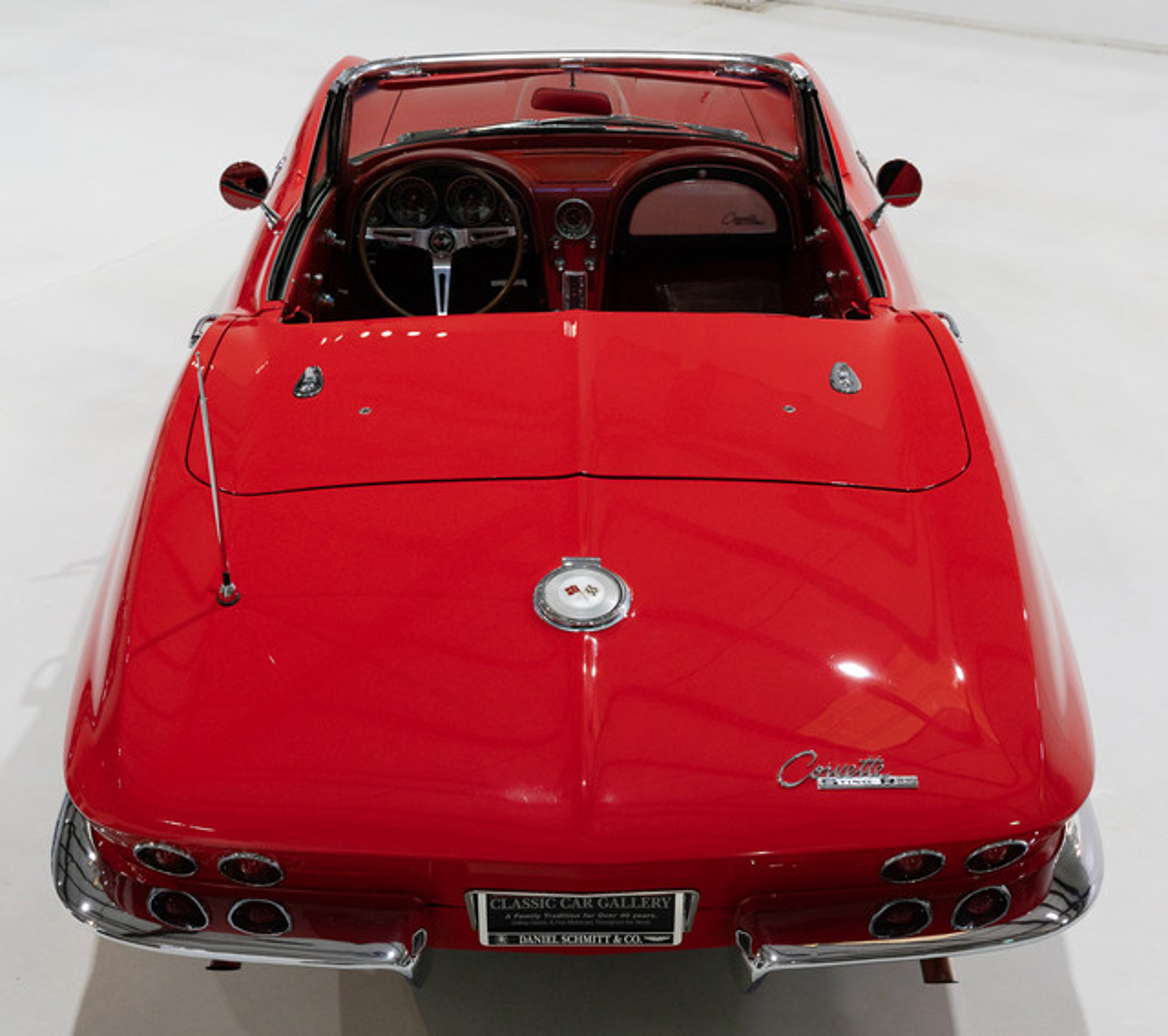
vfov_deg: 33.1
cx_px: 582
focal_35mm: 48
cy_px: 527
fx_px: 1746
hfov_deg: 37.0
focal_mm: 35.4
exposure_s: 1/100
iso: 800
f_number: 5.6
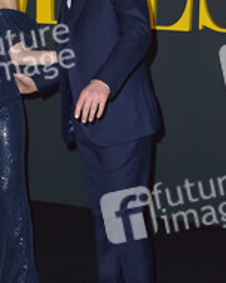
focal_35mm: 75
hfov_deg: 20.2
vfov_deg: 25.4
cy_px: 134
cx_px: 42
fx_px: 627
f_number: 6.3
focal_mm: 38
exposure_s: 1/250
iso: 320
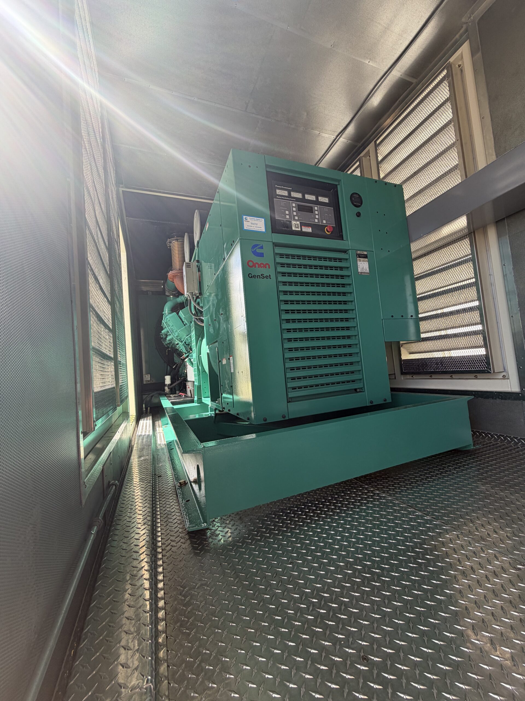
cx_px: 262
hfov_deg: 85.7
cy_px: 350
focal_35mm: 14
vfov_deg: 102.1
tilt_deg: +4.7
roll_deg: +4.5
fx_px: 283
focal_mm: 2.22
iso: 50
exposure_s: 1/148
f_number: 2.2
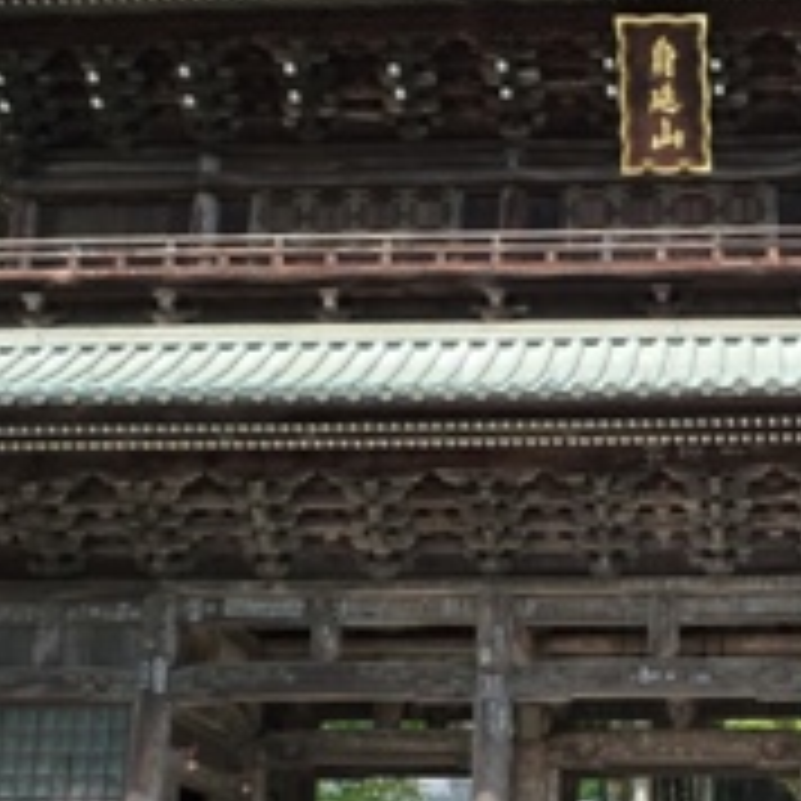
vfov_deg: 24.3
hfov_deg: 23.7
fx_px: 1859
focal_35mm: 71
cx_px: 711
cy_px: 423
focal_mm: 5.3
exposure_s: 1/200
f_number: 4
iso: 125
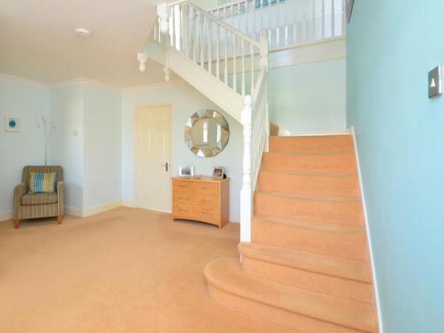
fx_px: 244
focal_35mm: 19
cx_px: 162
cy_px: 142
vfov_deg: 68.3
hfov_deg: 82.7
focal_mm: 10
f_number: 11
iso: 640
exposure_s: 1/3
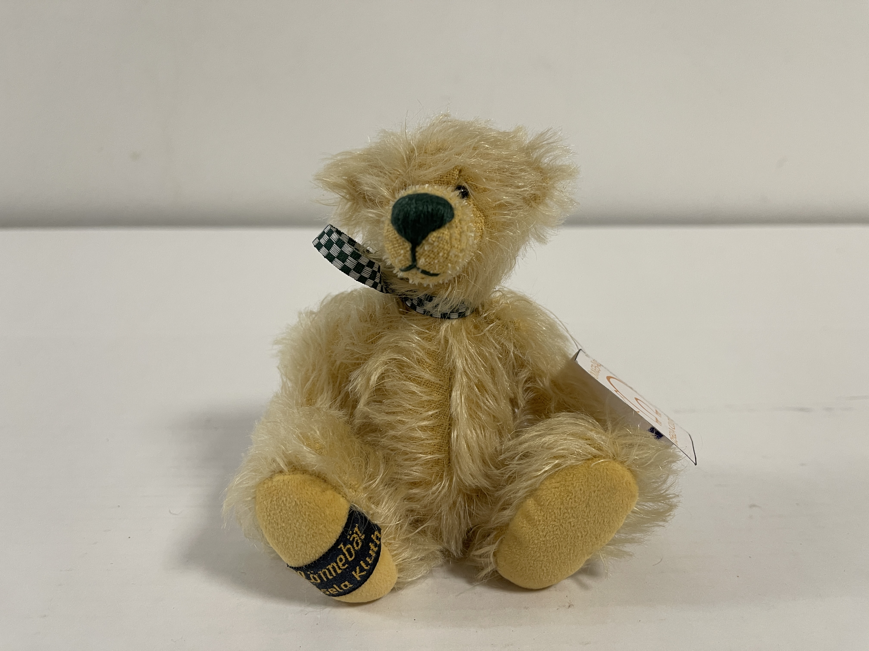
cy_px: 326
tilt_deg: -17.9
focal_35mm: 25
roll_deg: -0.7
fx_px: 628
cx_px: 434
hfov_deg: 69.4
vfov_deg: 54.9
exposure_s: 1/50
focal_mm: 5.1
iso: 80
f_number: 1.6
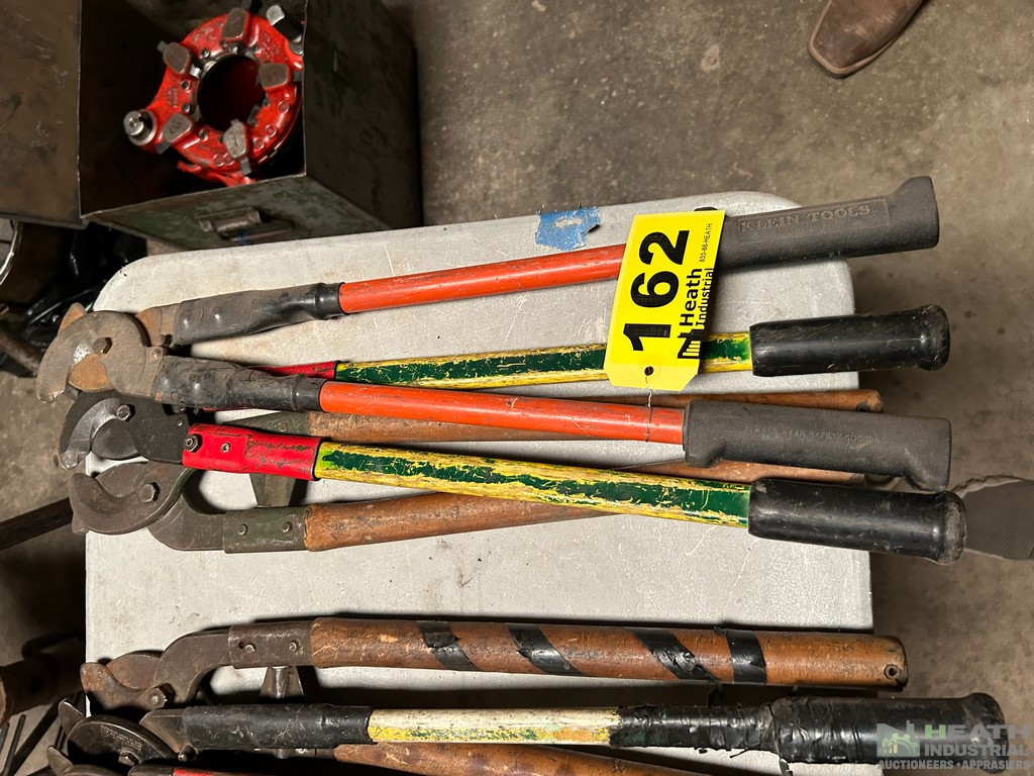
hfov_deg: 67.3
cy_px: 388
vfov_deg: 53.1
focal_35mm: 26
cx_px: 517
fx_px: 777
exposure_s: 1/60
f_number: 1.5
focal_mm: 5.7
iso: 320
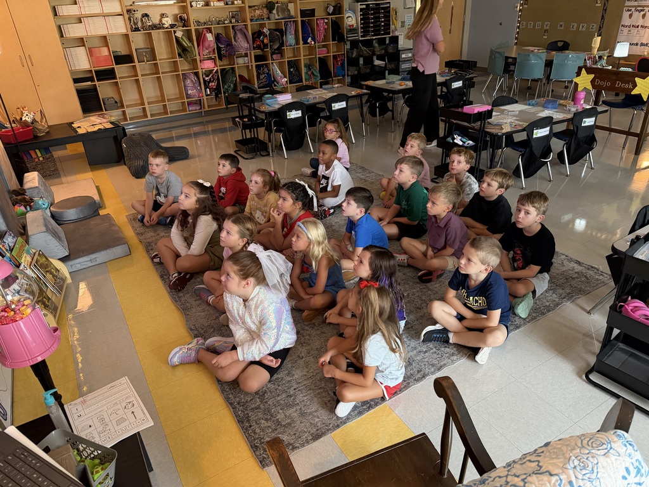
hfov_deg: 71.6
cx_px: 324
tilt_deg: -28.0
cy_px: 244
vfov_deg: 56.8
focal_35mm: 24
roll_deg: +2.7
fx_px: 450
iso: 640
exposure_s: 1/60
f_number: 1.78
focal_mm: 6.76
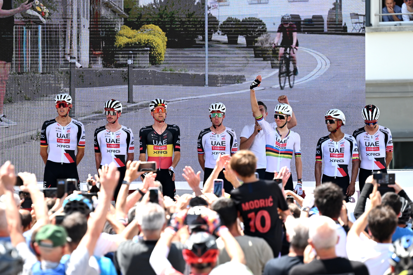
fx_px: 2753
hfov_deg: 8.6
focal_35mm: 240
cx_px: 206
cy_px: 138
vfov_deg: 5.7
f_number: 3.2
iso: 250
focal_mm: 160
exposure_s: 1/1250
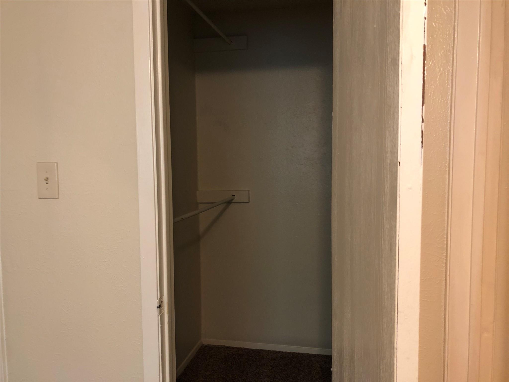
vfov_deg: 49.7
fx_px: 412
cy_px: 191
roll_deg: +0.7
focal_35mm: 28
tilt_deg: -5.0
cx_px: 254
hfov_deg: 63.4
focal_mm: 4
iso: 64
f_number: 1.8
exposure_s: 1/15
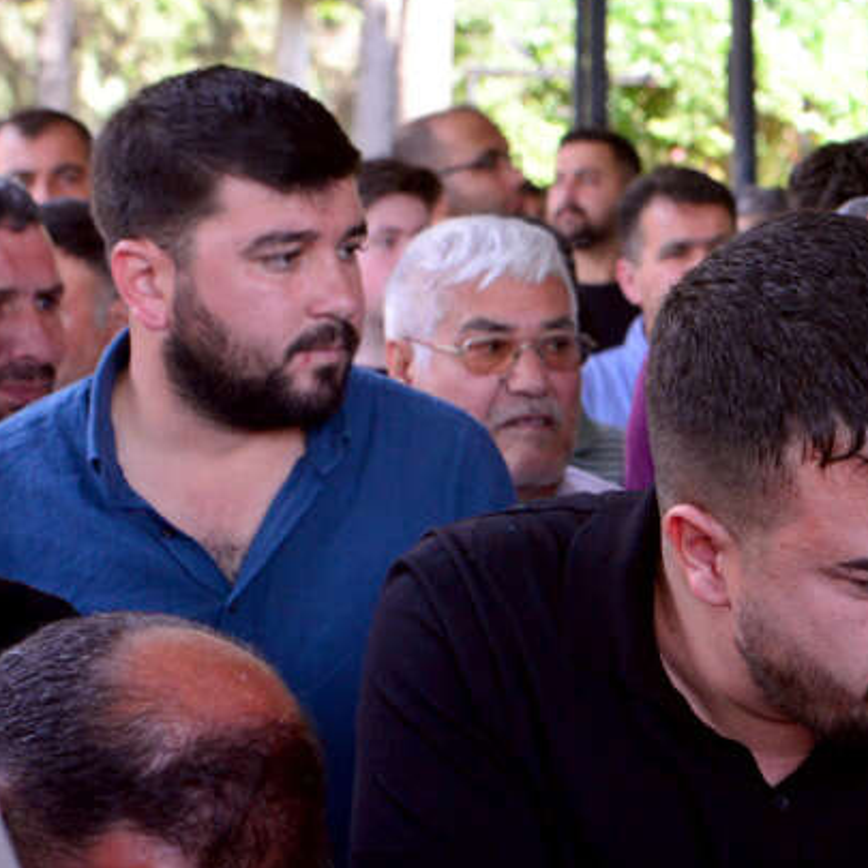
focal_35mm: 129
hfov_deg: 13.3
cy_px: 763
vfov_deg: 13.4
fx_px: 3660
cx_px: 866
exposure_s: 1/250
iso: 1250
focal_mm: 48
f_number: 5.6
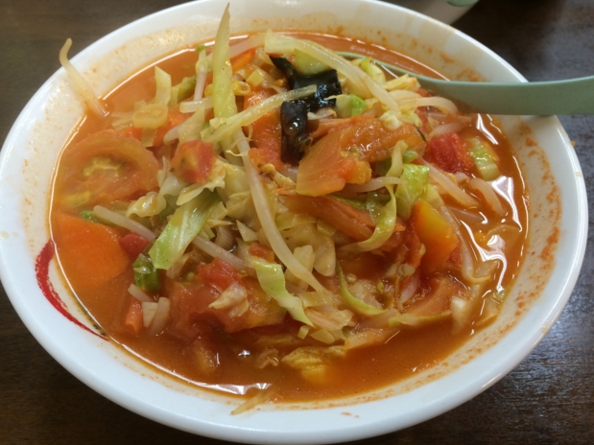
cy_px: 221
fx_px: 515
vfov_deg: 46.8
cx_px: 295
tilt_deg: -53.2
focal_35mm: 30
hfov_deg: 60.0
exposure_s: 1/30
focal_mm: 4.15
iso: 64
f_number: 2.2
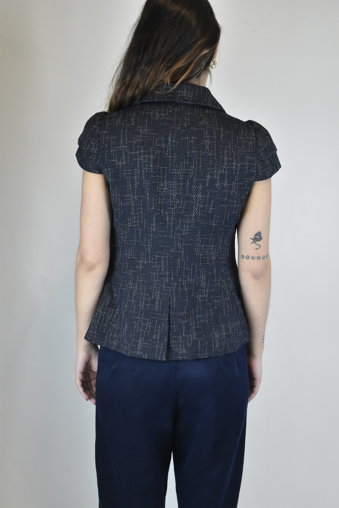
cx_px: 170
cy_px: 254
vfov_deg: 47.9
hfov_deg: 33.0
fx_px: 572
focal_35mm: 40
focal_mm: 27
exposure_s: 1/50
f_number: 13
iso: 1600
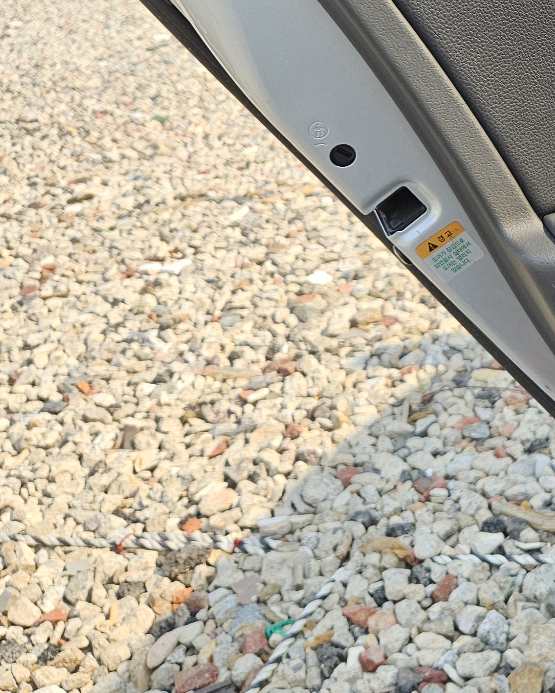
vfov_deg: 32.0
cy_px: 122
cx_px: 742
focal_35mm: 57
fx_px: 1170
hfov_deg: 23.3
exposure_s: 1/1173
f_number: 1.8
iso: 40
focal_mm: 5.4
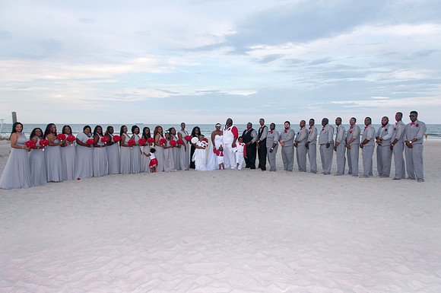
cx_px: 220
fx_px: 330
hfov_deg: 67.5
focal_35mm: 27
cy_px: 146
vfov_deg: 47.8
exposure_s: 1/160
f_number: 5.6
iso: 200
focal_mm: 18
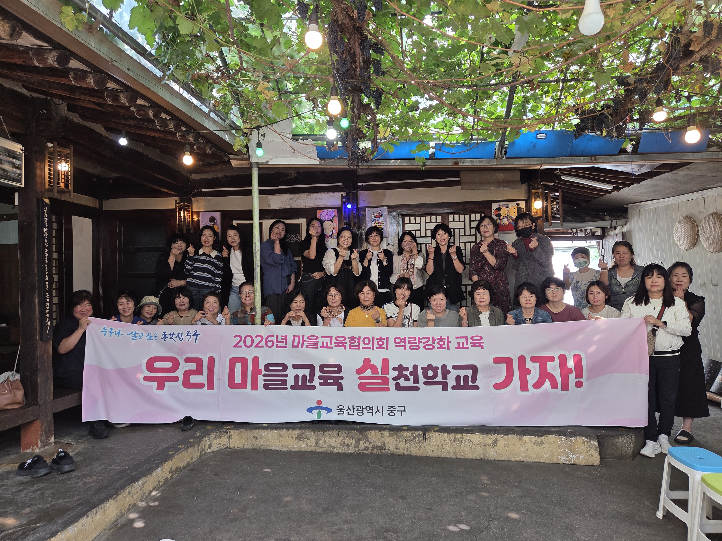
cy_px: 270
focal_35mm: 23
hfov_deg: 73.9
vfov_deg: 58.9
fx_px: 480
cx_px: 361
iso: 80
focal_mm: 5.4
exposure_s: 1/120
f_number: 1.8
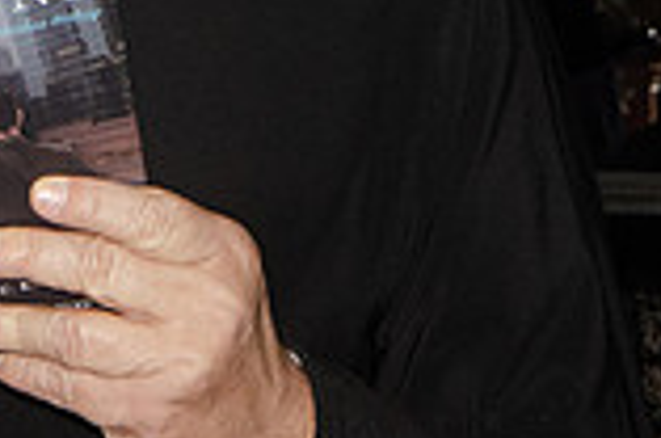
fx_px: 5680
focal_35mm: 310
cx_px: -131
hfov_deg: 6.6
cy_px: -253
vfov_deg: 4.4
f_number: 16
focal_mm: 56
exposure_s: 1/250
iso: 2500
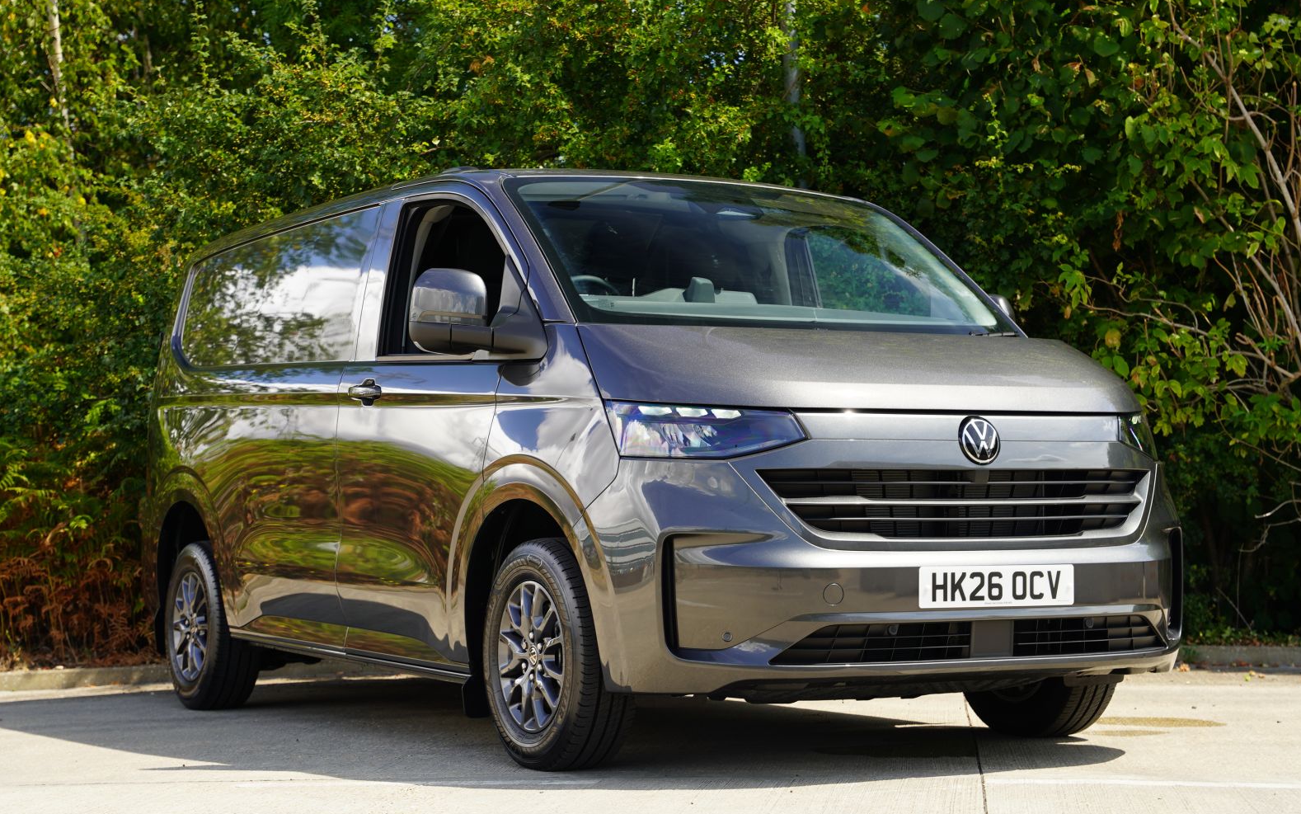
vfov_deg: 20.0
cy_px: 414
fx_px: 2303
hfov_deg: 31.5
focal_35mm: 65
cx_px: 659
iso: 100
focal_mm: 62.9
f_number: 5
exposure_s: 1/100
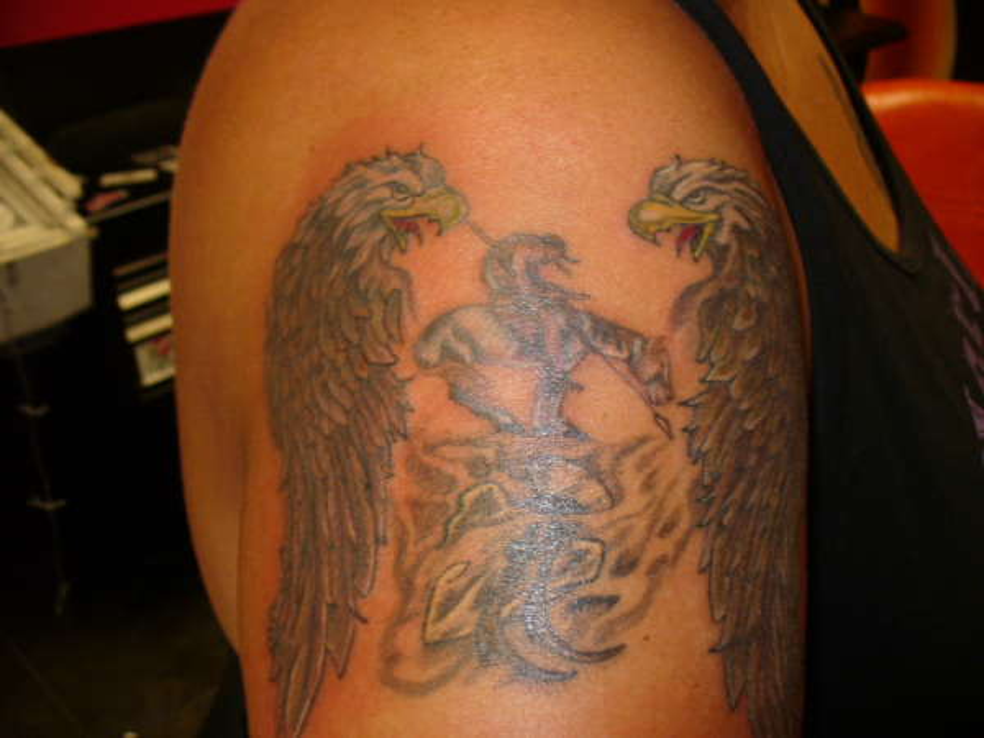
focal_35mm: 37
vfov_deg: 38.7
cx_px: 492
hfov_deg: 50.1
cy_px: 369
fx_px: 1052
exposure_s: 1/30
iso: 100
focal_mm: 6.1
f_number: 2.8
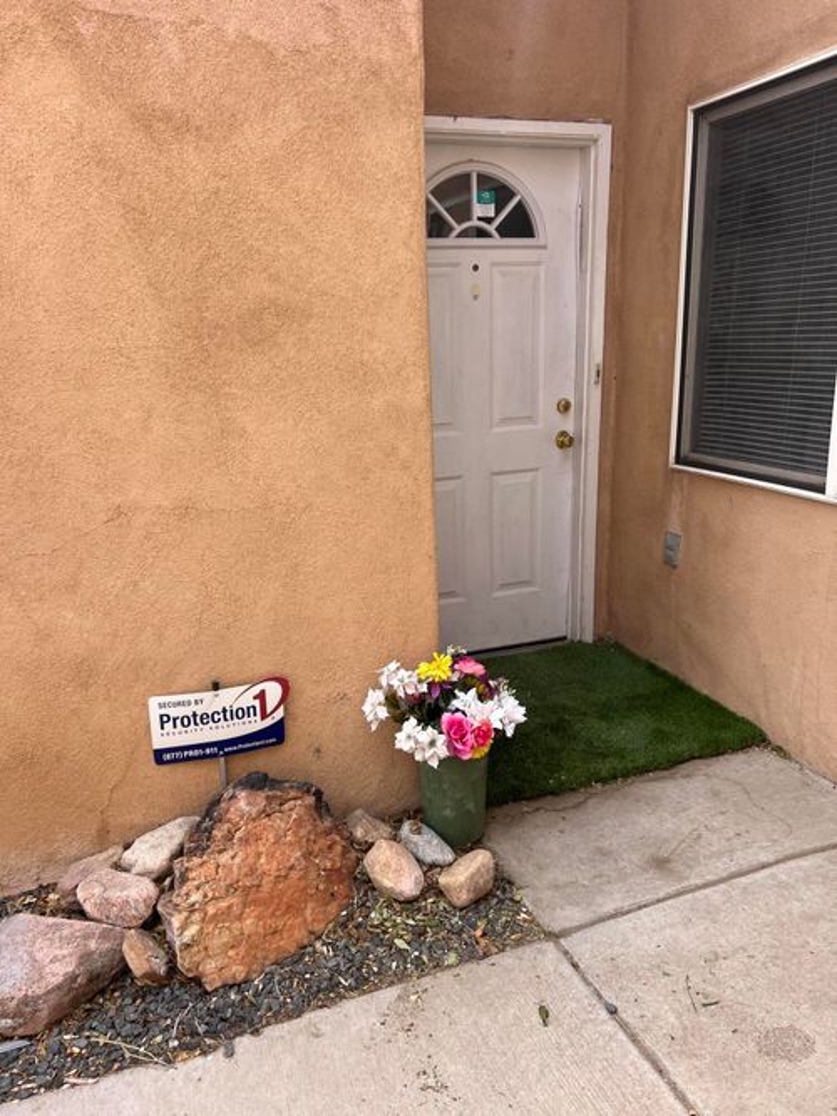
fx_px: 838
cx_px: 418
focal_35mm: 26
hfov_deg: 53.0
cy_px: 558
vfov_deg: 67.3
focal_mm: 5.7
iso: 50
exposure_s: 1/965
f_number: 1.5
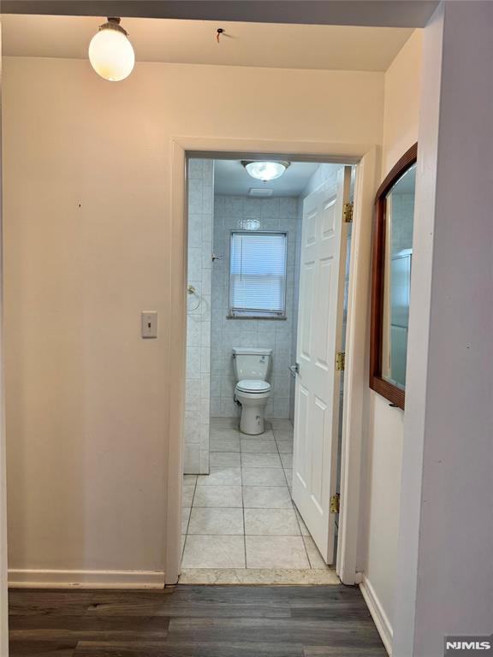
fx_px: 456
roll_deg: -0.9
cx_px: 246
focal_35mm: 24
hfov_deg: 56.8
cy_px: 328
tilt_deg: -3.9
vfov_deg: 71.6
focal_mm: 6.76
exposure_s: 1/120
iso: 125
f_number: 1.78
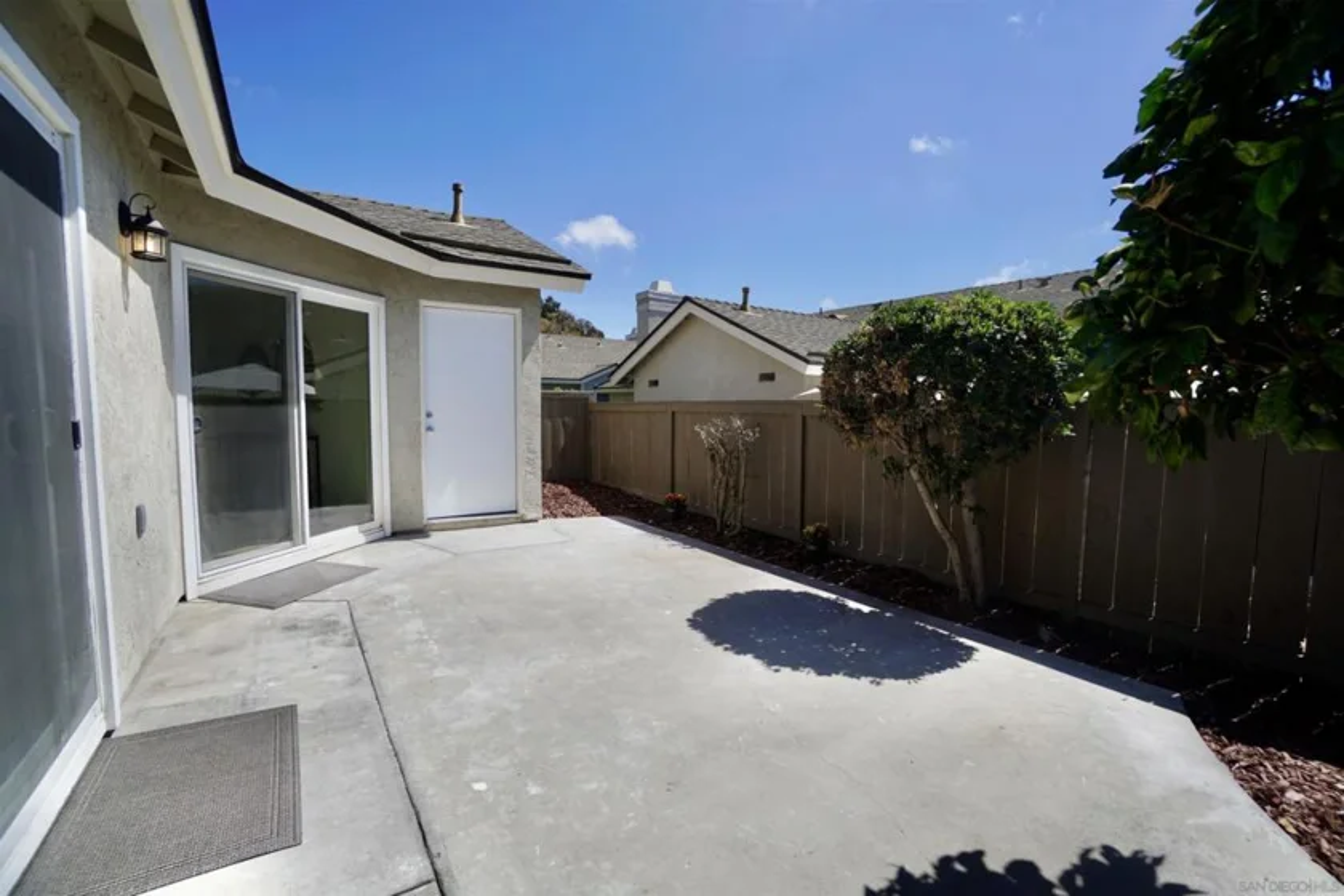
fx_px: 560
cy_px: 448
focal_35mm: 15
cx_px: 672
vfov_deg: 77.3
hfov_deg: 100.4
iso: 100
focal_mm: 10
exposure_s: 1/800
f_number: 5.6
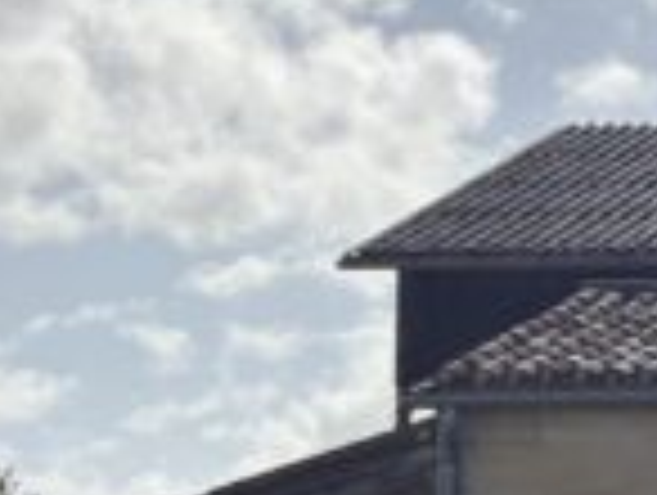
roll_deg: -1.5
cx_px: 1714
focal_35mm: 182
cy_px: 405
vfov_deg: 8.2
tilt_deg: +8.1
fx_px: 3460
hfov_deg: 9.4
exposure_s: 1/8850
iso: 50
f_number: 1.6
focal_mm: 5.96
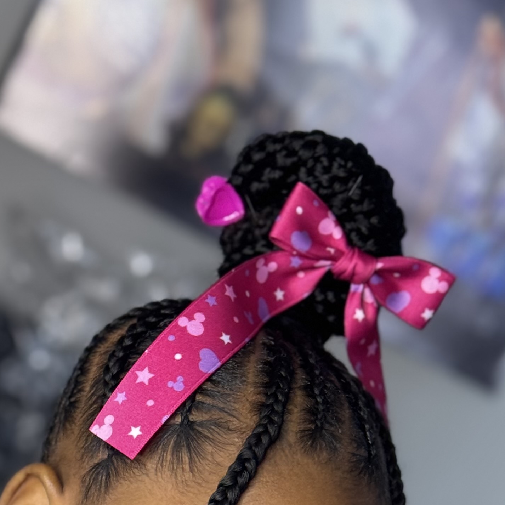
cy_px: 689
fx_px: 1981
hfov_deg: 14.5
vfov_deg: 13.9
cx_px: 133
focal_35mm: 120
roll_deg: -29.5
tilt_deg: -15.9
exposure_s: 1/60
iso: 160
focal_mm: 6.76
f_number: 1.78
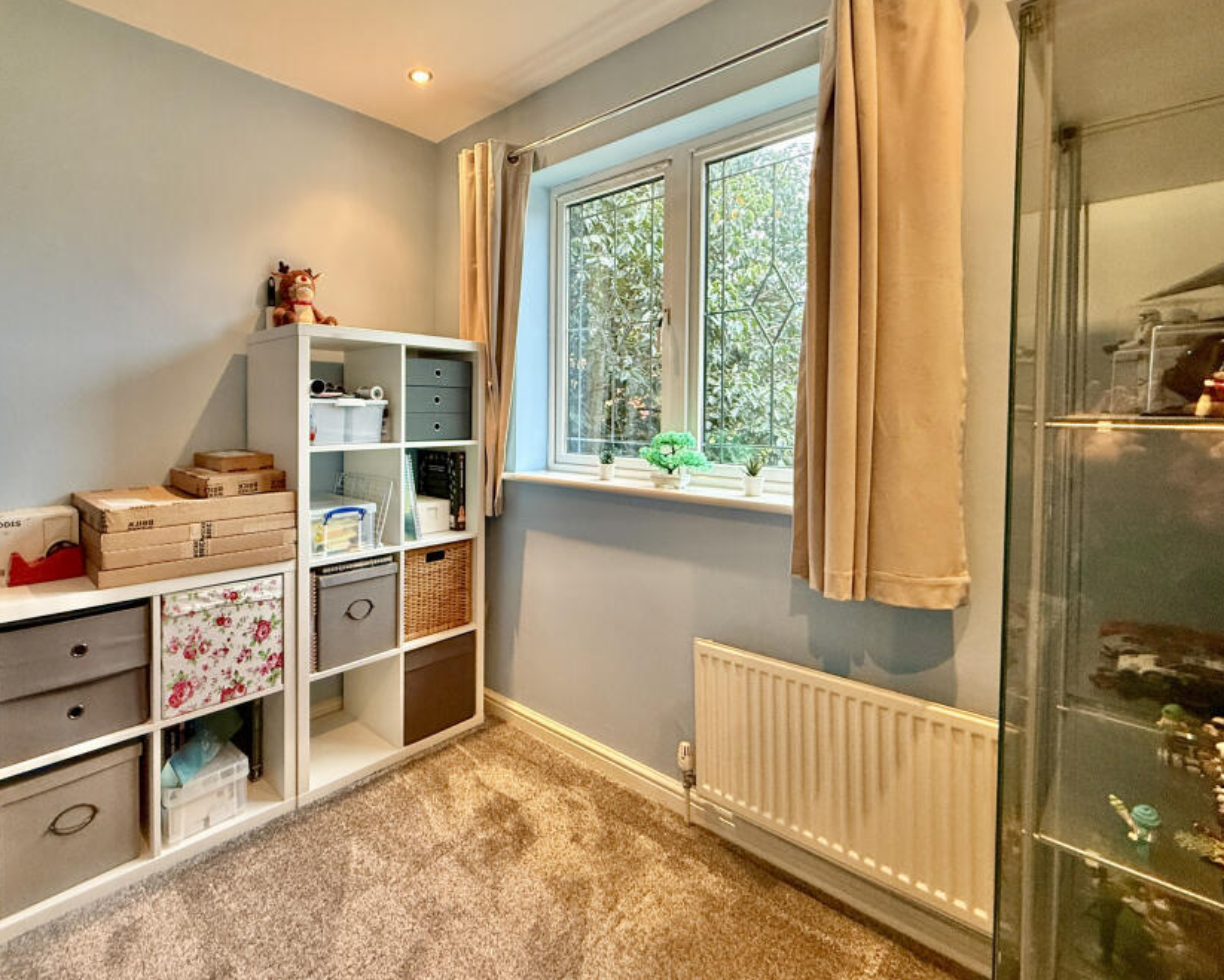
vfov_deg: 76.4
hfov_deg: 88.4
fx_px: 616
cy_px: 410
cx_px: 483
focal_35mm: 17
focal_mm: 2.22
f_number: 2.2
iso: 320
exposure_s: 1/50
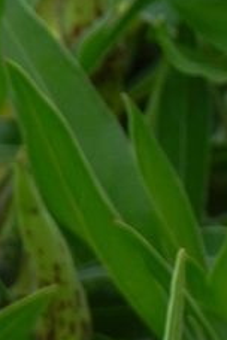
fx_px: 11633
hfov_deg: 1.1
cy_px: 520
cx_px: -161
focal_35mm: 1230
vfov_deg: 1.7
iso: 160
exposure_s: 1/500
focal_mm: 59.9
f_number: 5
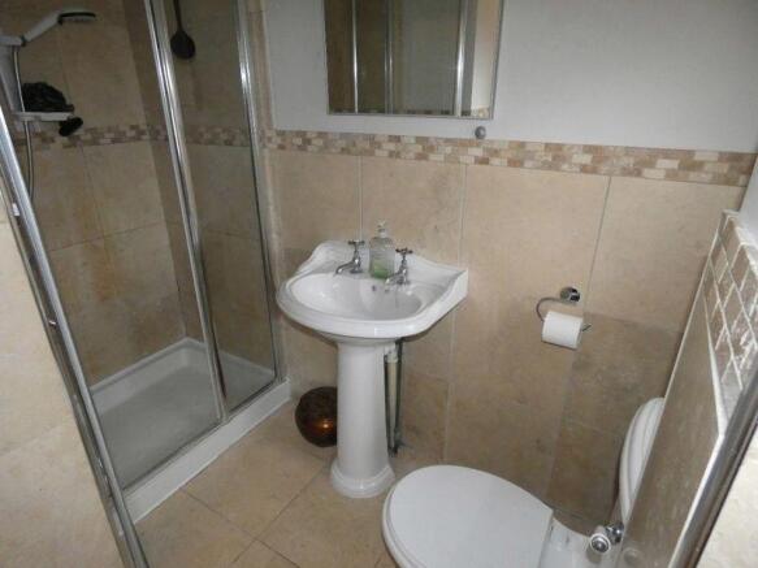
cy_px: 284
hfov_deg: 81.8
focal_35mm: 20
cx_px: 379
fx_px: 438
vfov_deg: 66.0
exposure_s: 1/125
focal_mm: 3.6
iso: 800
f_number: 2.8
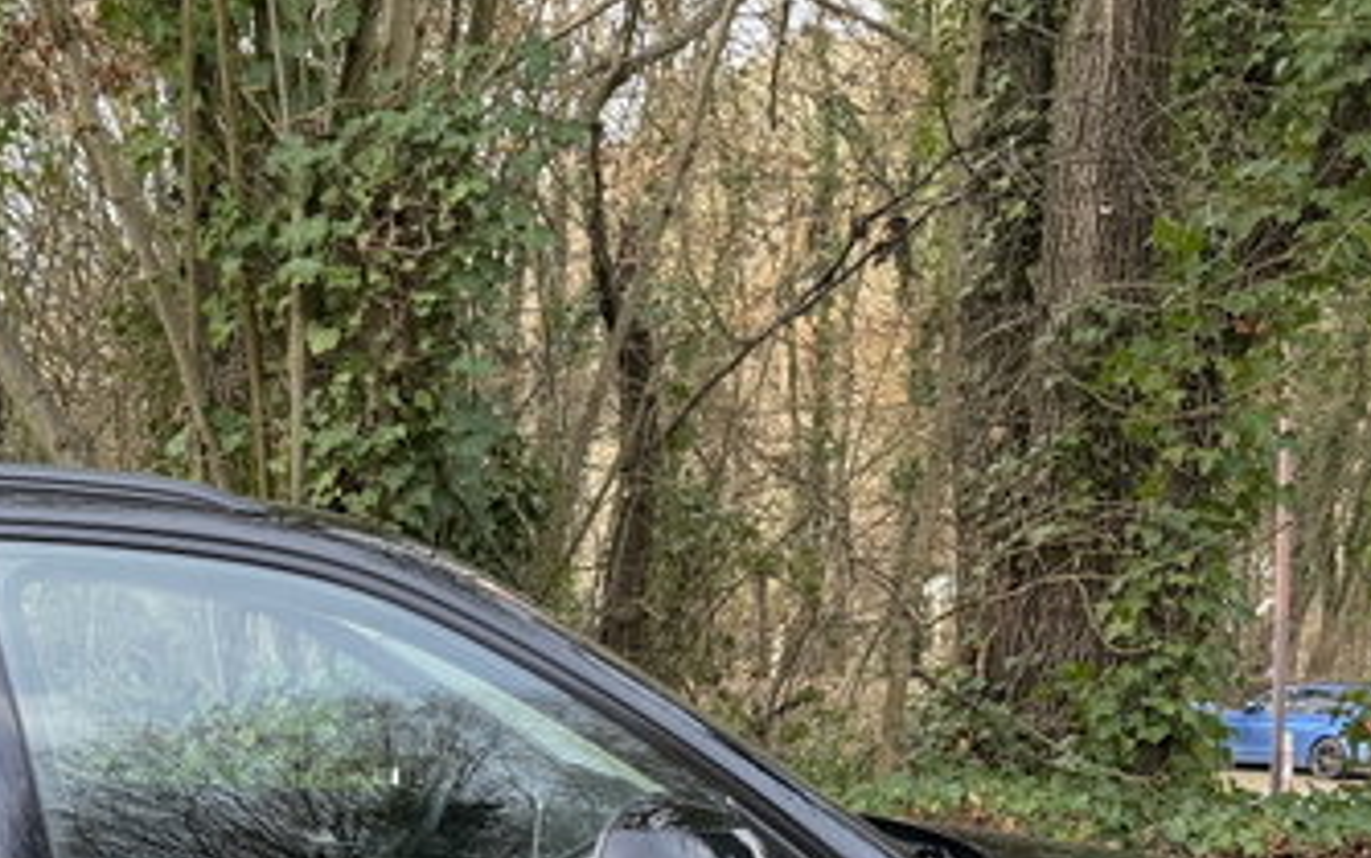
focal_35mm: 64
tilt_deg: -13.0
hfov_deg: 30.6
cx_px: 135
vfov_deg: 18.6
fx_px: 2392
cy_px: 1182
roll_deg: +1.0
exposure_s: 1/356
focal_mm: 6.76
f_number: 1.78
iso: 80
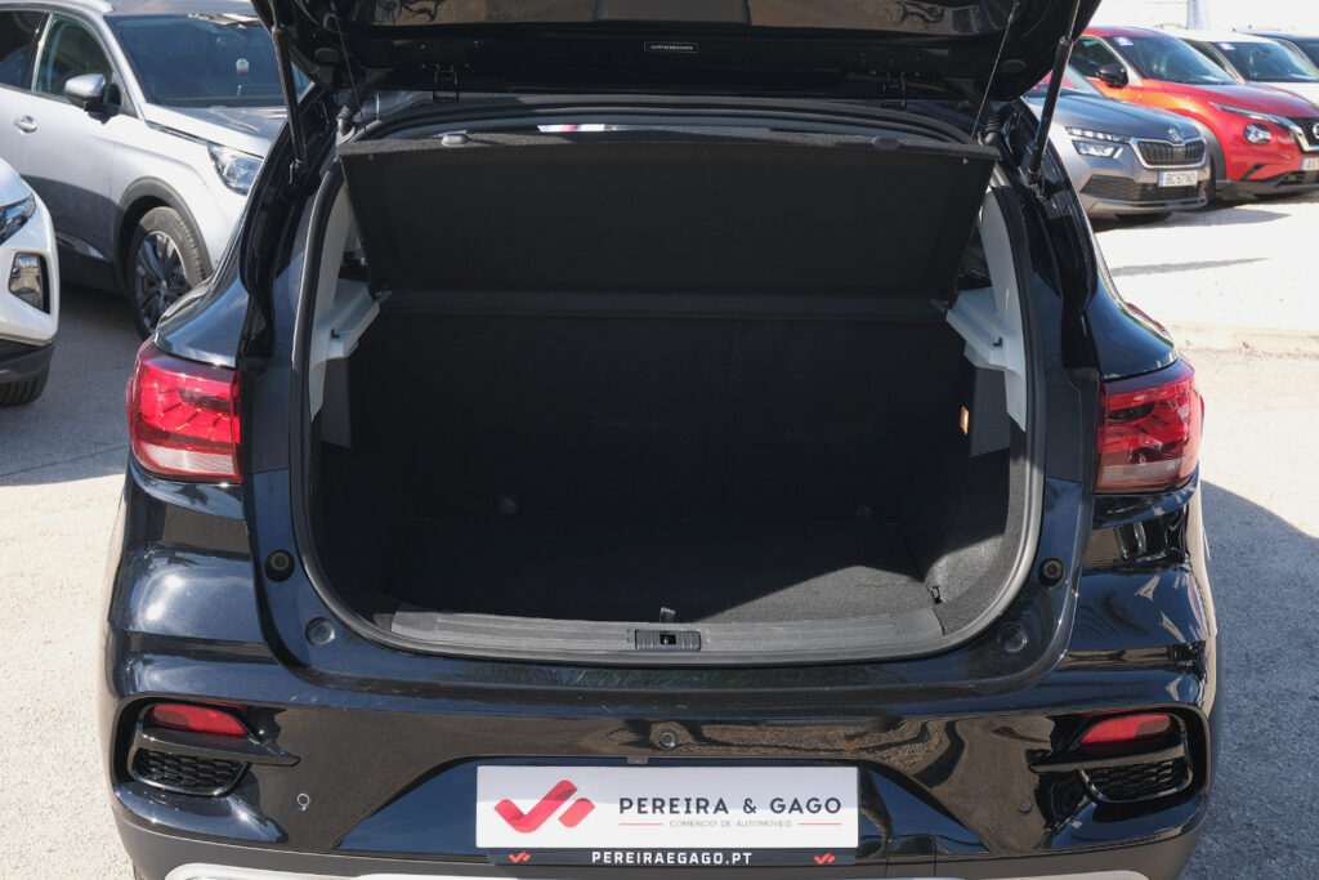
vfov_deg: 27.0
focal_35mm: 50
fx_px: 1832
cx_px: 660
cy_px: 440
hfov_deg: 39.6
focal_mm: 33.3
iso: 160
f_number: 7.1
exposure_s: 1/125
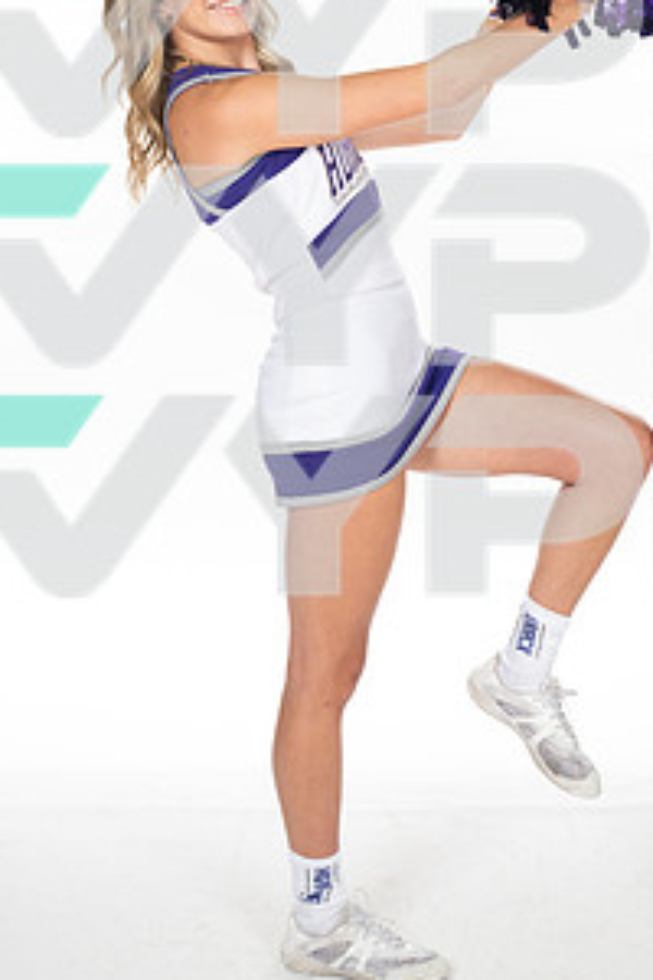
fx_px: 1959
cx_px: 395
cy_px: 268
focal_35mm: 72
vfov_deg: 27.8
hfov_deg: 18.9
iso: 800
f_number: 7.1
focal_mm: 48
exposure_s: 1/320
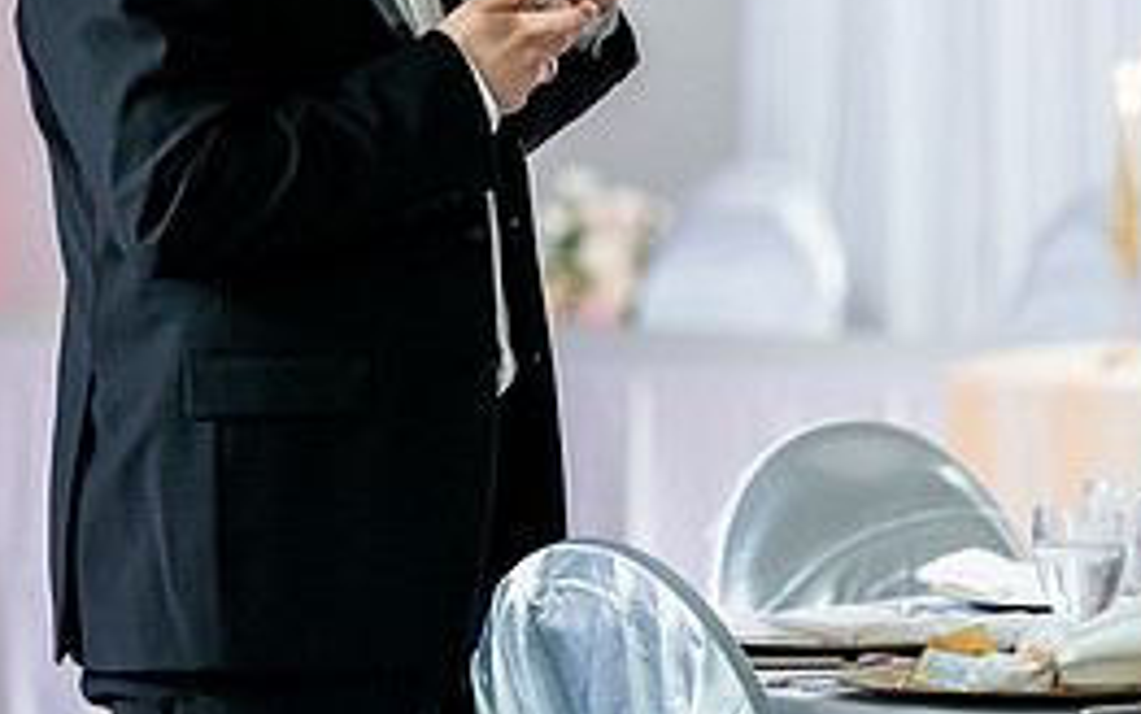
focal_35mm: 338
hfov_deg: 6.2
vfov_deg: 3.9
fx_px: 10515
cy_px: 7
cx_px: 379
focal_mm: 150
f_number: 2.8
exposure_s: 1/200
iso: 640
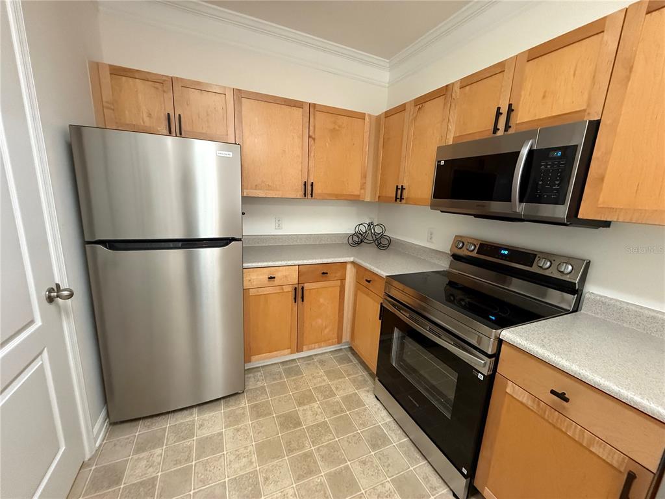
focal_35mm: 14
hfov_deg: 102.1
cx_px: 332
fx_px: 269
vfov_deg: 85.7
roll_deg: -2.5
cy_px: 250
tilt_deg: -11.0
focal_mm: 2.22
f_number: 2.2
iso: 800
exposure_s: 1/60
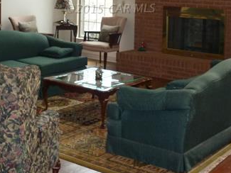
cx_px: 110
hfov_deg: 29.8
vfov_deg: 21.9
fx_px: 434
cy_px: 8
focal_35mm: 65
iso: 250
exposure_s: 1/30
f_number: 2.8
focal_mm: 5.5
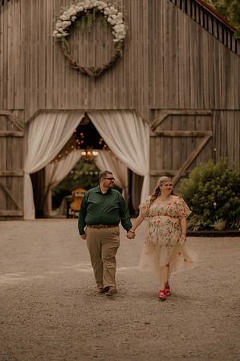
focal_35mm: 85
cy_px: 180
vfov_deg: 23.9
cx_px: 120
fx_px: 852
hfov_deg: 16.0
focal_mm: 85
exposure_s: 1/2500
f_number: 1.4
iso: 250
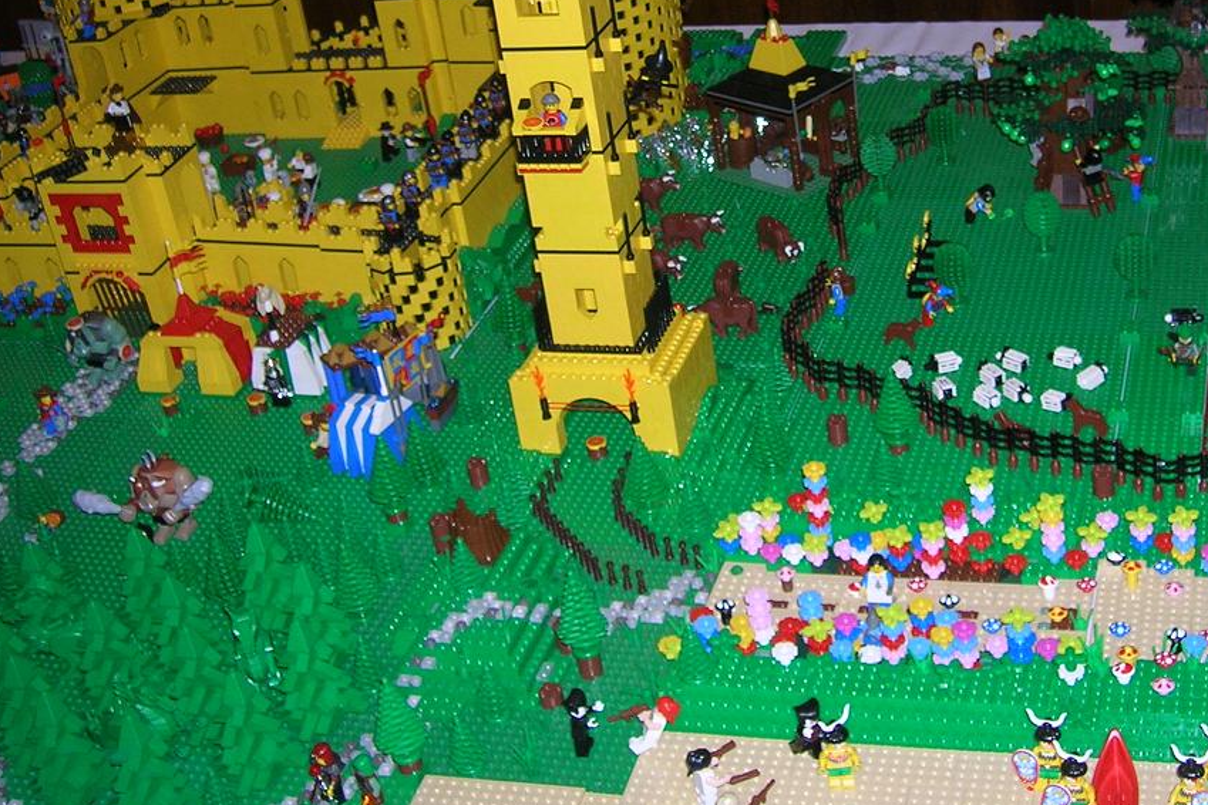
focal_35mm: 54
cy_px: 195
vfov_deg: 24.8
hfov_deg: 36.7
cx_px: 754
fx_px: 1812
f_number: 2.9
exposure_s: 1/60.1
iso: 53
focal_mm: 5.7
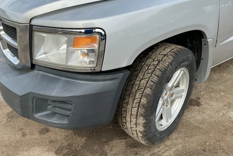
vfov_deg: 43.6
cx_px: 118
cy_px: 72
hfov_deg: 61.9
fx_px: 194
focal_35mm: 30
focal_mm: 3
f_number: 1.8
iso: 25
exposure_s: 1/739
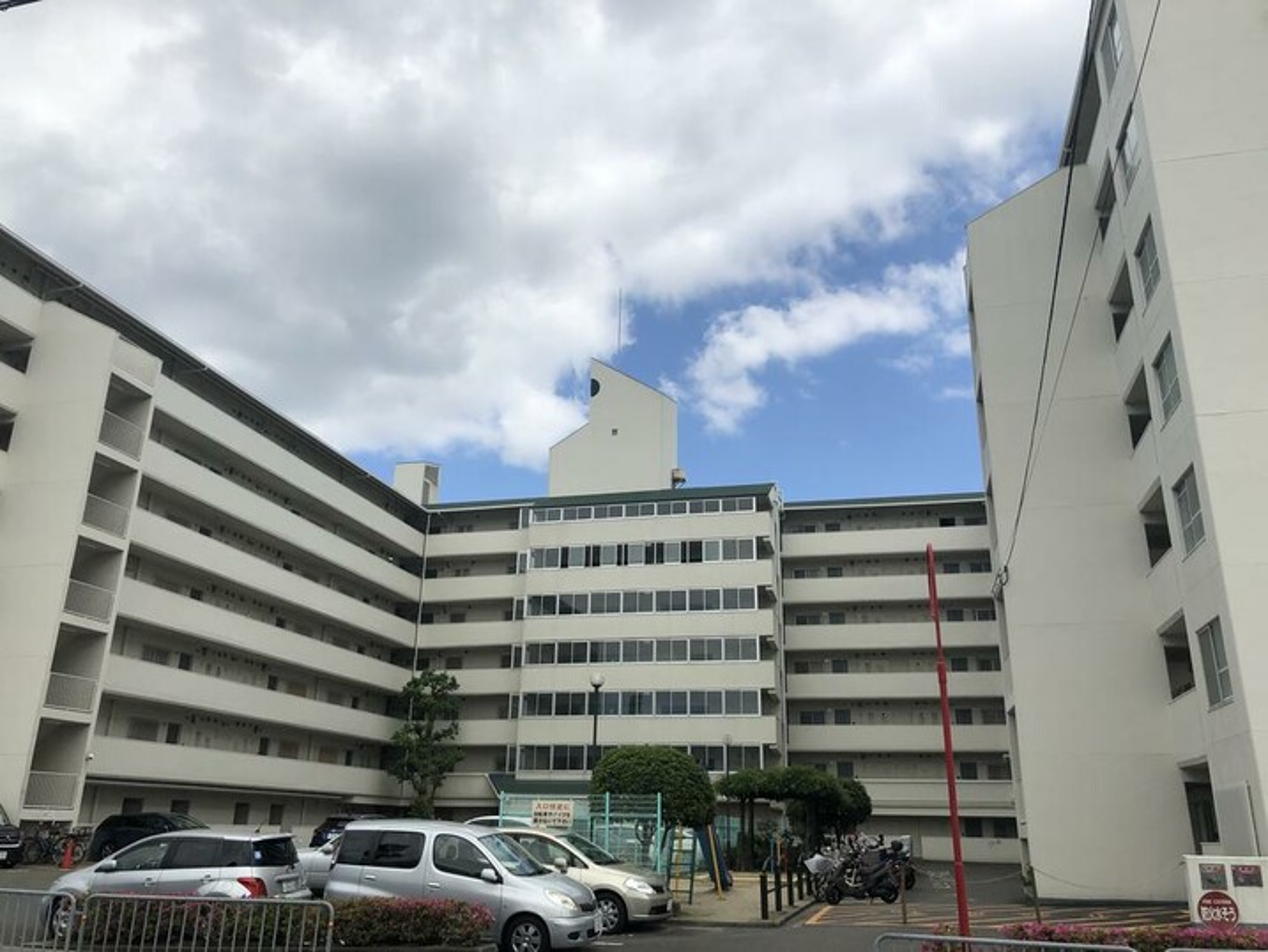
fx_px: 1026
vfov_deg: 49.8
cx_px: 634
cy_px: 476
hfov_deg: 63.4
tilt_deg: +19.5
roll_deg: -0.2
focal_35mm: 28
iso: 20
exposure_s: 1/3003
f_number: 1.8
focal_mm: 4
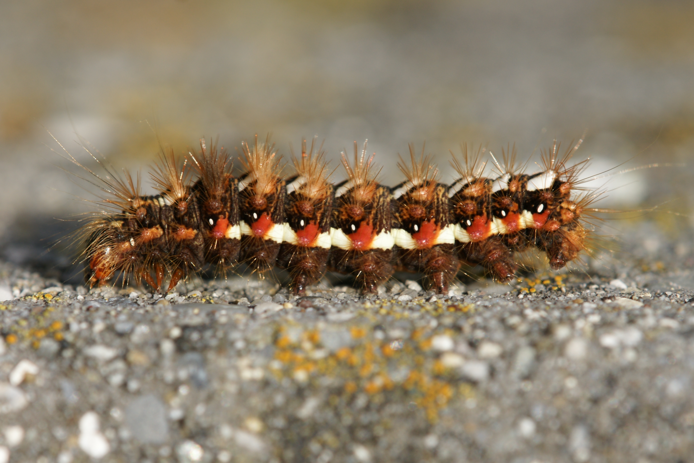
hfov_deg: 7.6
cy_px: 232
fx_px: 5205
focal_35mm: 270
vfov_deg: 5.1
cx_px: 347
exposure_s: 1/320
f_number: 5.6
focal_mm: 180
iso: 100
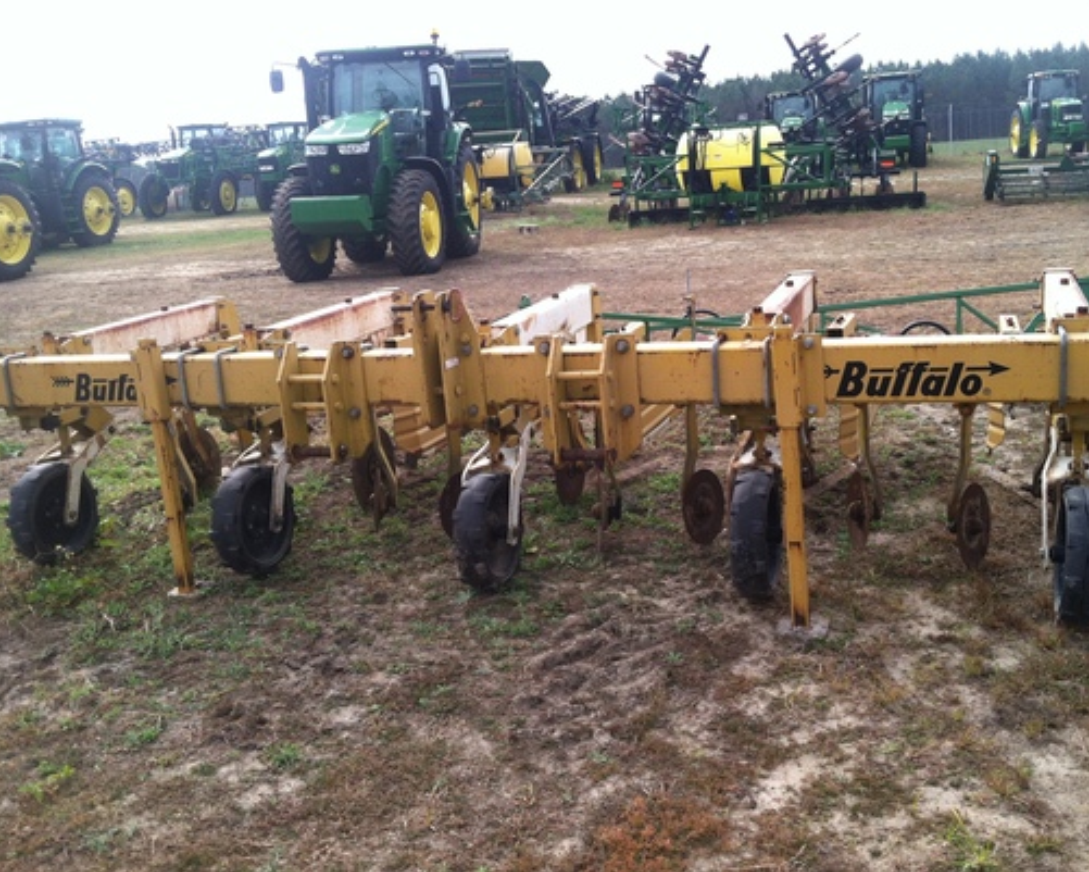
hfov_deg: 49.0
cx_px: 583
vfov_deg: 40.1
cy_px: 433
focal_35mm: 37
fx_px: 1193
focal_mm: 3.85
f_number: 2.8
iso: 80
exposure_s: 1/395
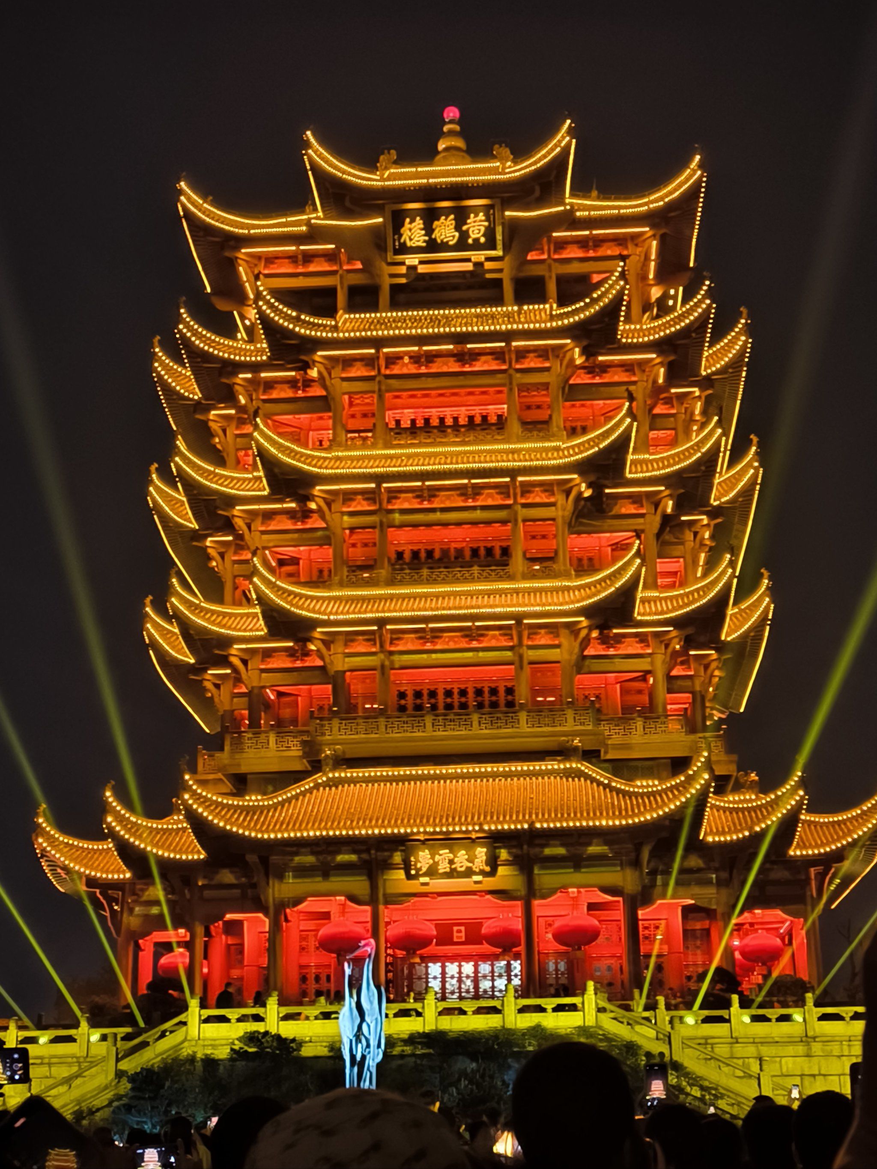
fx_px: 1824
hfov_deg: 27.0
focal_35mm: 54
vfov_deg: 35.5
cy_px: 584
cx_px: 438
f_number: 1.7
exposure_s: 1/25.1
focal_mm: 5.35
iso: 500
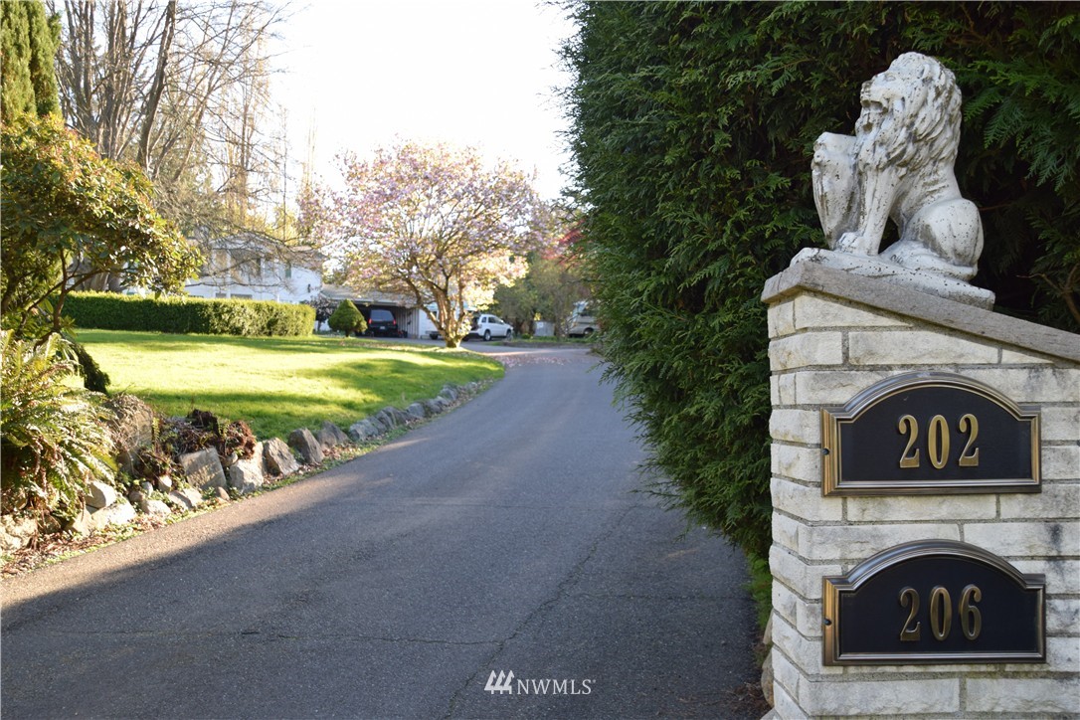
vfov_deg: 40.0
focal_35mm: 33
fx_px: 990
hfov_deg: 57.2
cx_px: 540
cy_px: 360
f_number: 6.3
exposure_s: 1/160
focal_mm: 22
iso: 400
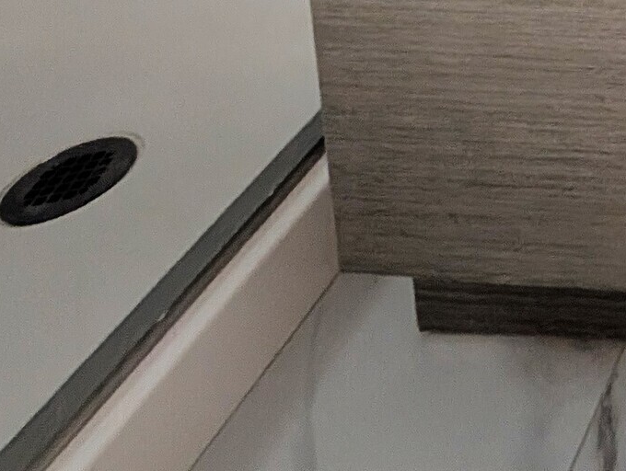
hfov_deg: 24.2
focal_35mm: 54
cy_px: -574
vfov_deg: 16.5
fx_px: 978
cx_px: 1021
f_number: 1.7
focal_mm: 2.02
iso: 353
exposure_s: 1/84
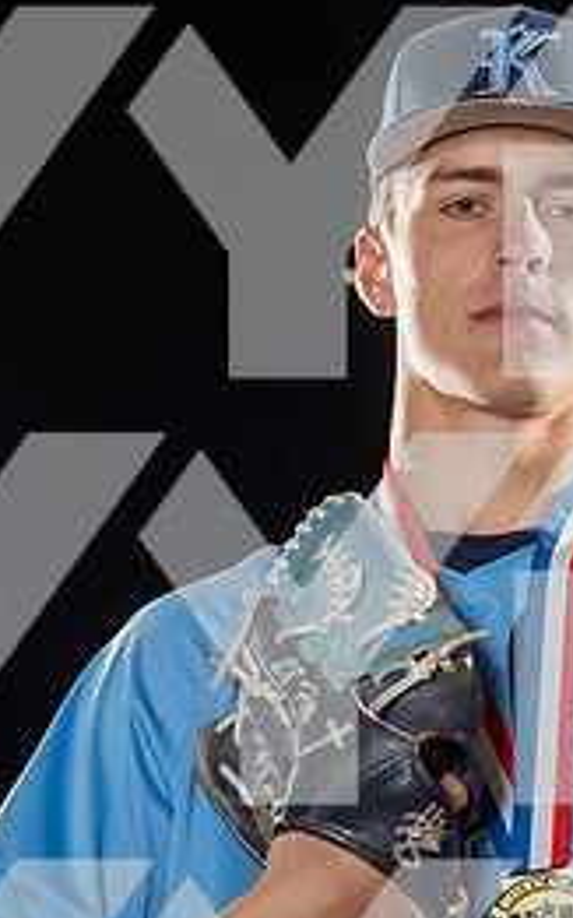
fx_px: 3225
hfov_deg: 10.1
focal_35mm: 129
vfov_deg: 16.2
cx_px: 446
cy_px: 621
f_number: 5.6
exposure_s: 1/250
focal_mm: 57
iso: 800
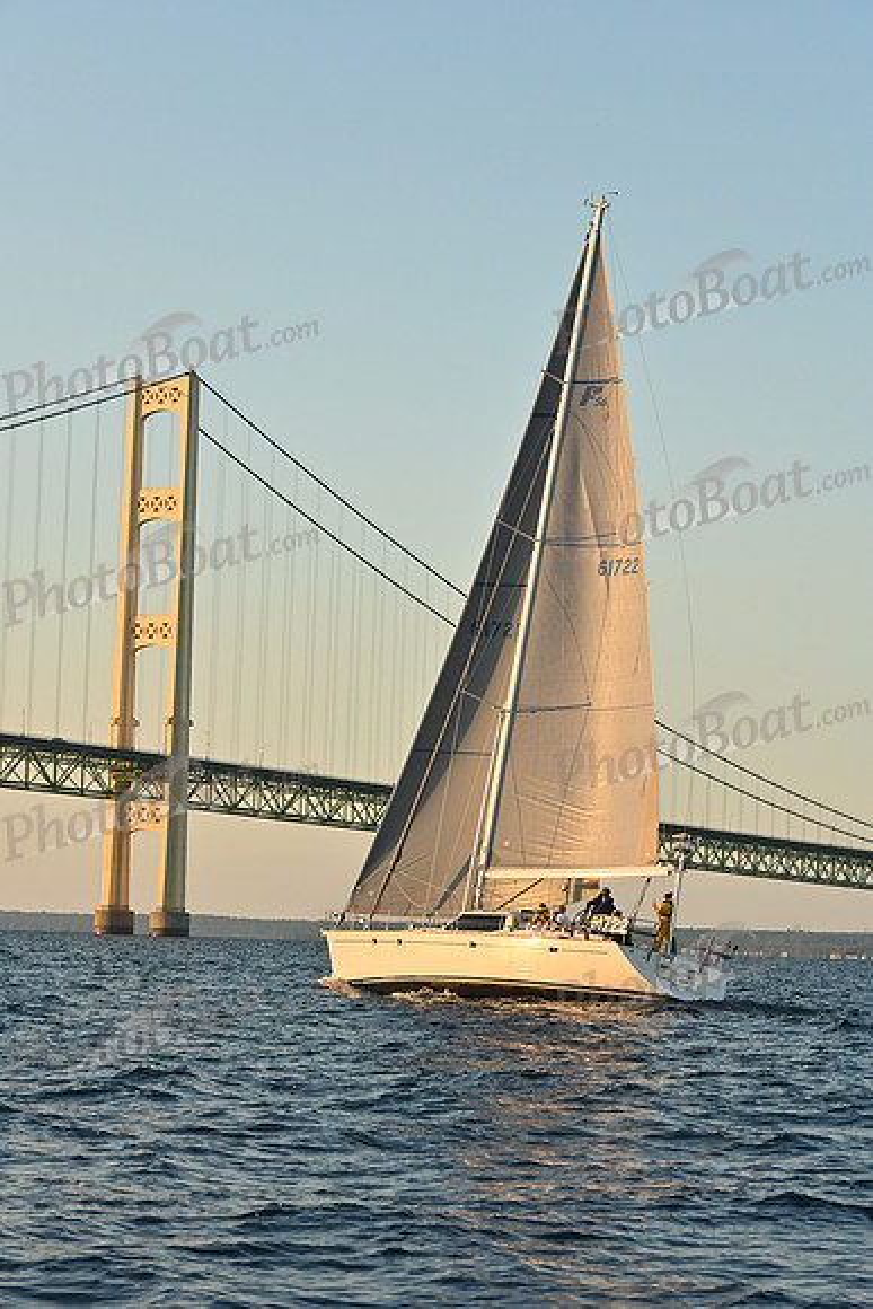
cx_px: 436
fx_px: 3562
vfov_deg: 20.8
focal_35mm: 98
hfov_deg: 14.0
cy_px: 654
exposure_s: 1/800
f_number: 8
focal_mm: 98
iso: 800
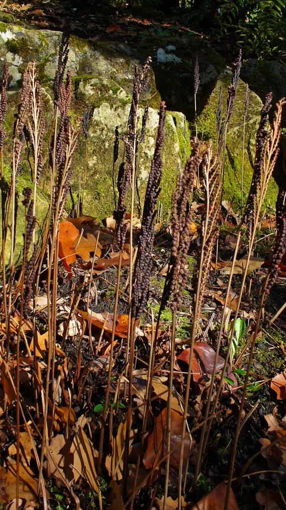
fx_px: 553
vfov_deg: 49.4
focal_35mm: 41
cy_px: 256
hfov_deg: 29.0
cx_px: 127
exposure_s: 1/400
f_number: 2.8
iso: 64
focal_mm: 6.1
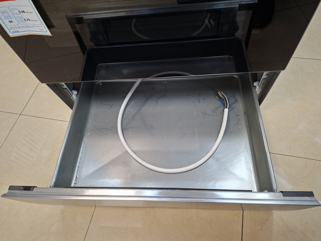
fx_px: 213
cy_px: 120
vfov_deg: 58.9
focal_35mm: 23
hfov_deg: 73.9
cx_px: 160
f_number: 1.8
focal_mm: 5.54
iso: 200
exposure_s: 1/50
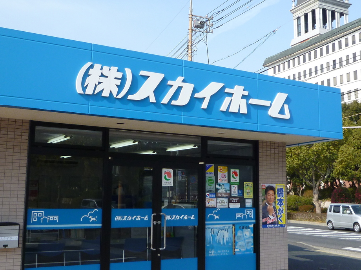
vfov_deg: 32.8
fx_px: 459
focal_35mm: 44
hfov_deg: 42.9
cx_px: 190
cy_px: 119
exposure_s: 1/500
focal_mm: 4.5
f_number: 4
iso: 100
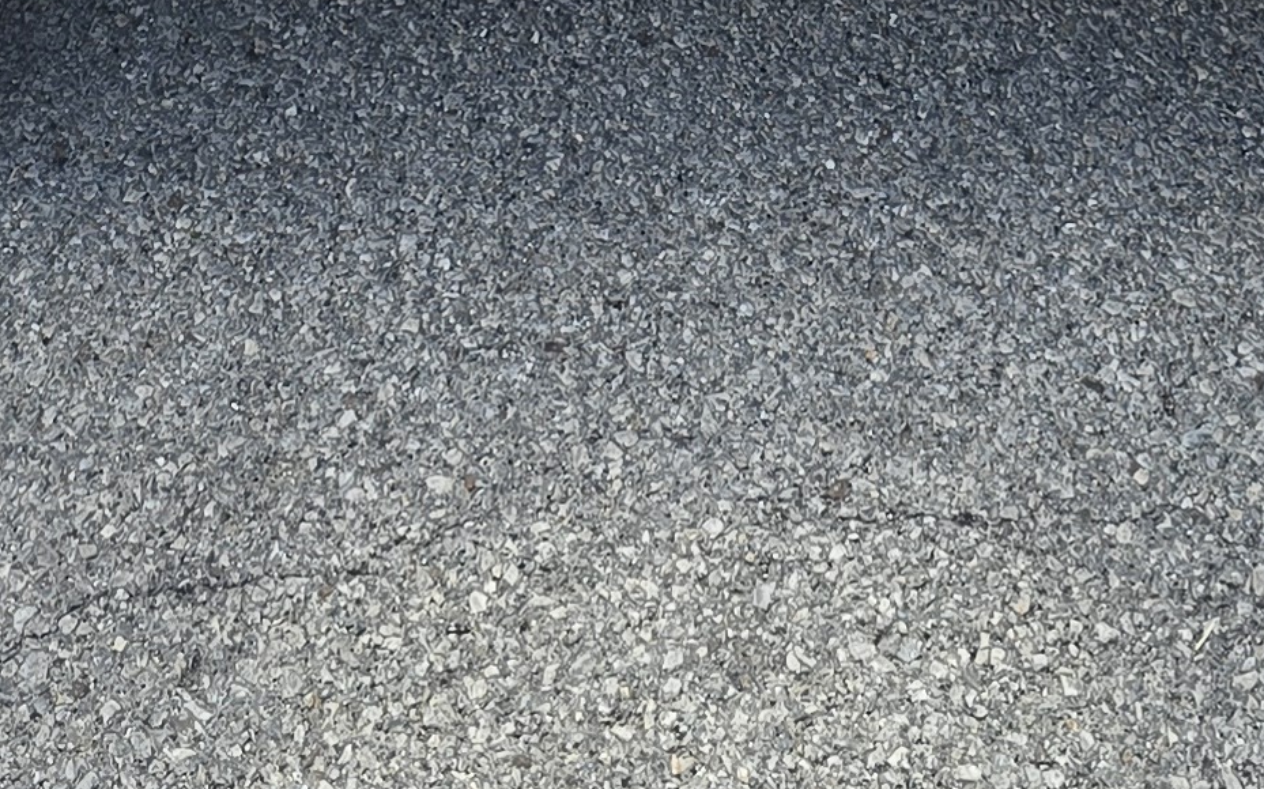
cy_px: -1207
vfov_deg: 10.4
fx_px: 3616
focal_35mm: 105
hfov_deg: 19.8
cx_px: 800
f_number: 1.7
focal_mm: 6.3
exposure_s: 1/180
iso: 12
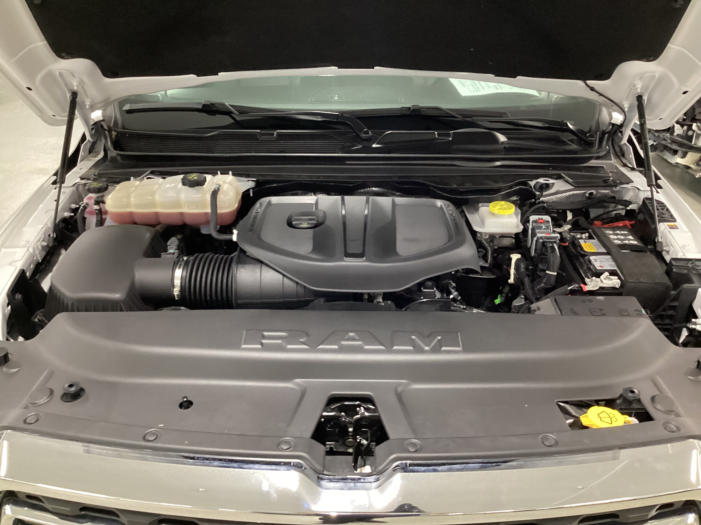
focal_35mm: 31
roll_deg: +0.7
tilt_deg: -29.1
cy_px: 262
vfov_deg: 45.4
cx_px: 350
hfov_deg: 58.4
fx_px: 628
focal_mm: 3.3
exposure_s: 1/25
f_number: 2.4
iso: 500
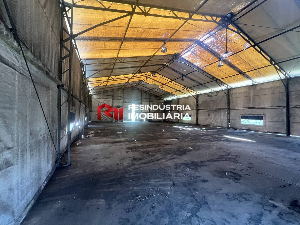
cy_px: 112
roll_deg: -1.6
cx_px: 150
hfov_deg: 106.2
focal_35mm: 13
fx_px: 113
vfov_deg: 89.9
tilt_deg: -0.8
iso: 400
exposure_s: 1/60
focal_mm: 1.57
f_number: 1.8
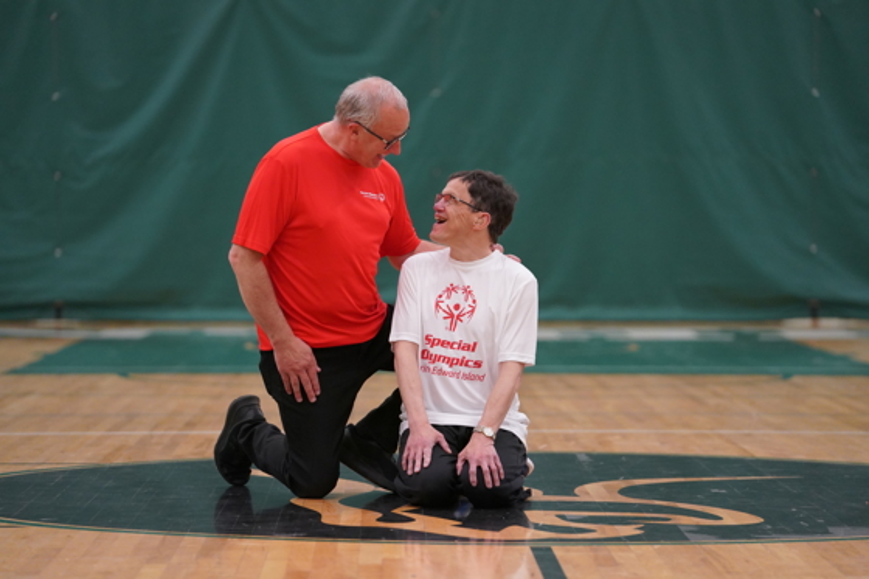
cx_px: 434
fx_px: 3475
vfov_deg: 9.5
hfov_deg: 14.3
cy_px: 290
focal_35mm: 144
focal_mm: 144
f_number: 3.2
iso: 4000
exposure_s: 1/1000
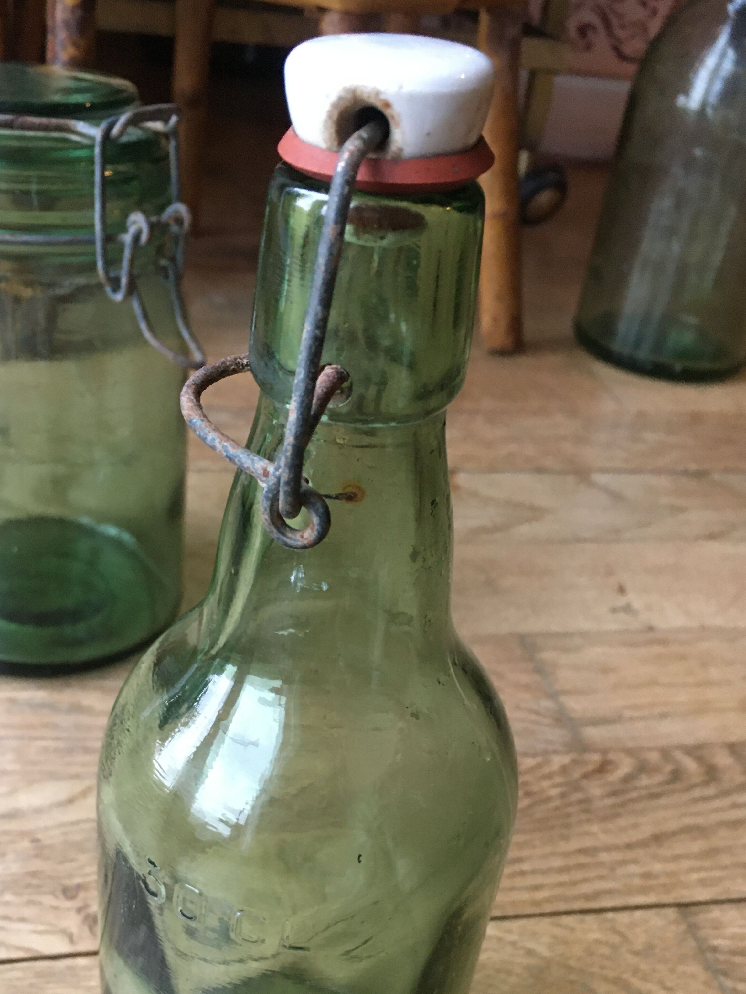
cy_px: 639
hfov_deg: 37.7
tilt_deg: -35.4
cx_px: 333
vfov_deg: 48.4
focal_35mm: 38
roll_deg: -7.6
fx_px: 1092
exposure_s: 1/33
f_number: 2.2
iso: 200
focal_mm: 4.15
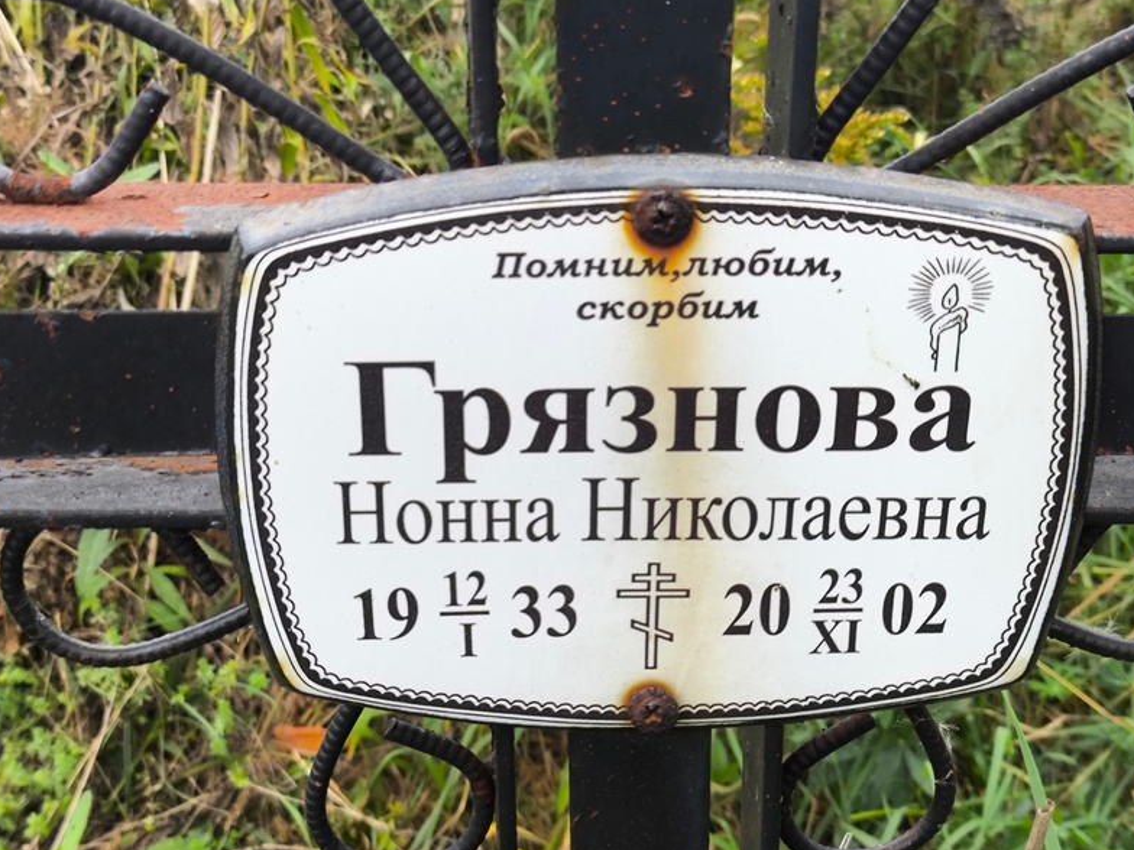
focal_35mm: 51
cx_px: 572
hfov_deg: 37.5
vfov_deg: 28.6
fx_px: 1671
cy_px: 422
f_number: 1.7
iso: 100
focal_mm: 4.71
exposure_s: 1/120
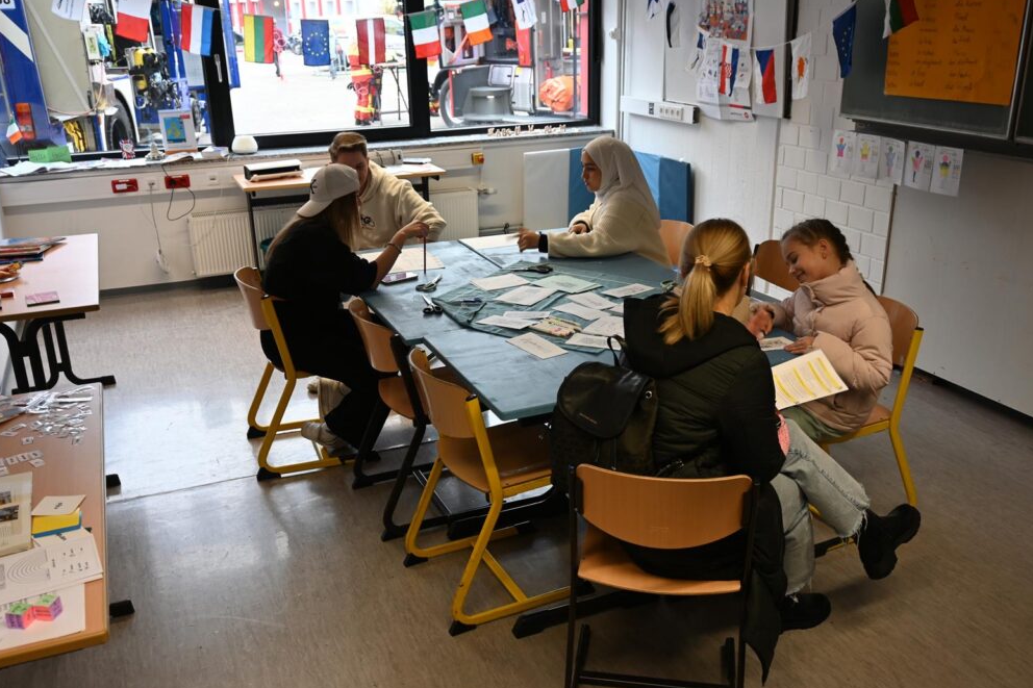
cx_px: 527
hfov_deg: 57.9
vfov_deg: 40.5
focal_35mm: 33
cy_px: 350
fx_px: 933
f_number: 4
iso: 220
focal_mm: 21
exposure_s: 1/30
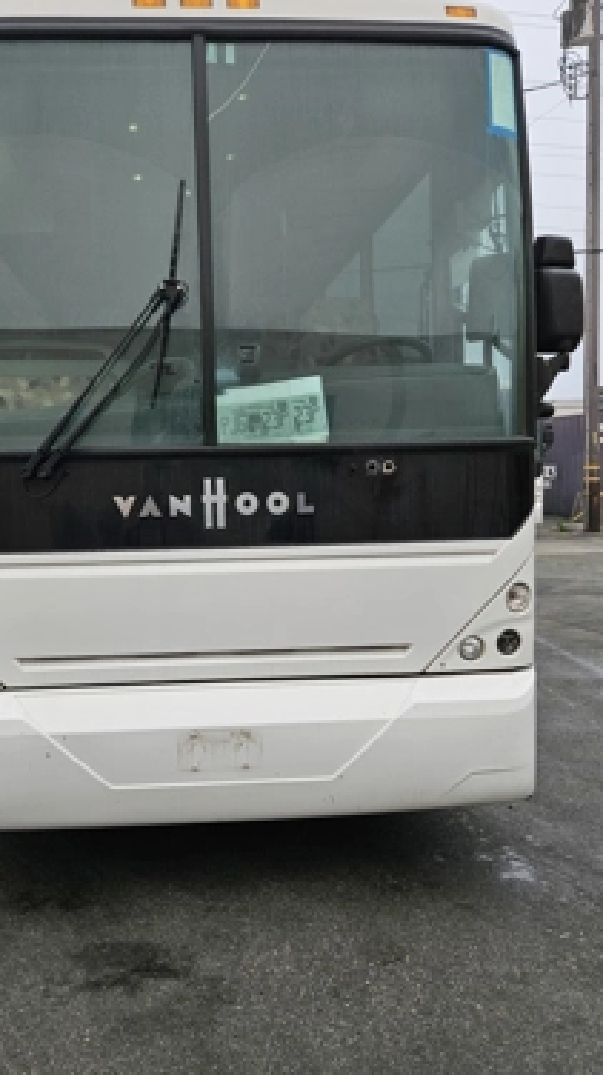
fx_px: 911
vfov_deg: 61.0
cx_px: 229
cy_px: 549
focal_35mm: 32
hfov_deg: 36.4
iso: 80
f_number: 1.8
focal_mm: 5.4
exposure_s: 1/359
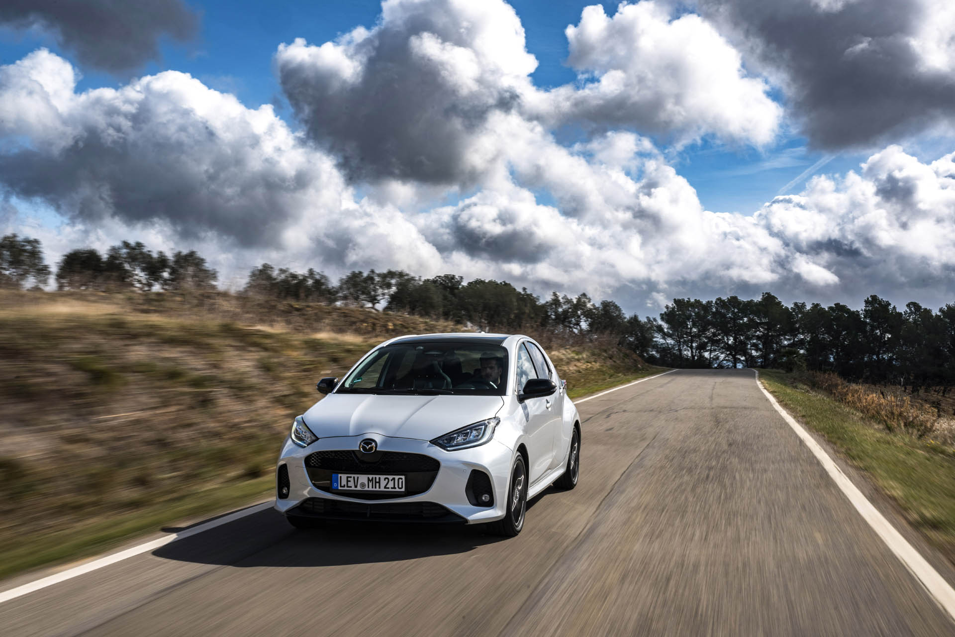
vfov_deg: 34.2
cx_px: 478
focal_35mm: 39
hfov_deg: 49.6
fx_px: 1035
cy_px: 318
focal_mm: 39
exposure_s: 1/25
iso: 64
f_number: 20
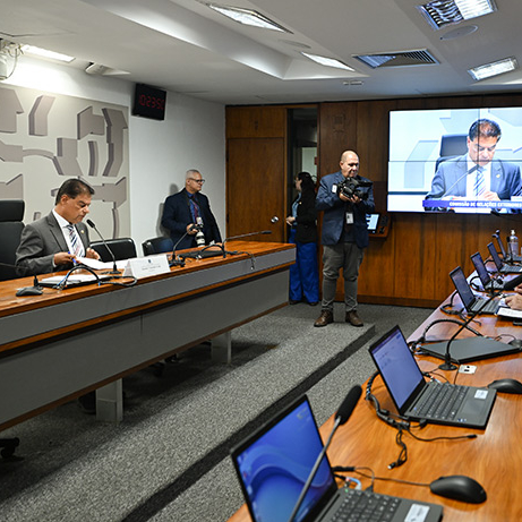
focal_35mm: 38
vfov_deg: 43.8
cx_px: 328
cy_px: 241
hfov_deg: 43.5
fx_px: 648
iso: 800
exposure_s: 1/100
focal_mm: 24
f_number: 2.8
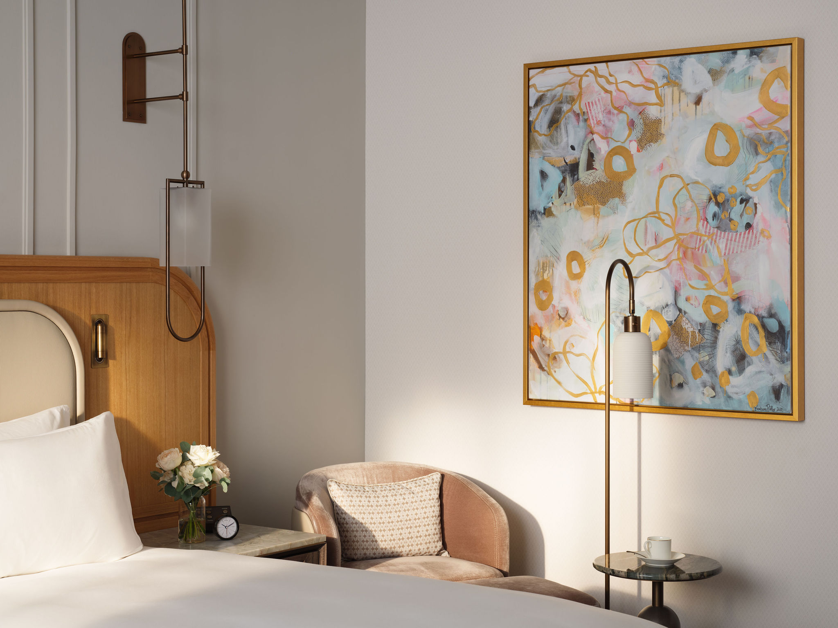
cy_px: 314
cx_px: 419
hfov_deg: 30.7
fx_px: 1525
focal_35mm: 63
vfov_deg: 23.3
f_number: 11
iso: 125
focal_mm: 80
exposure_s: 10
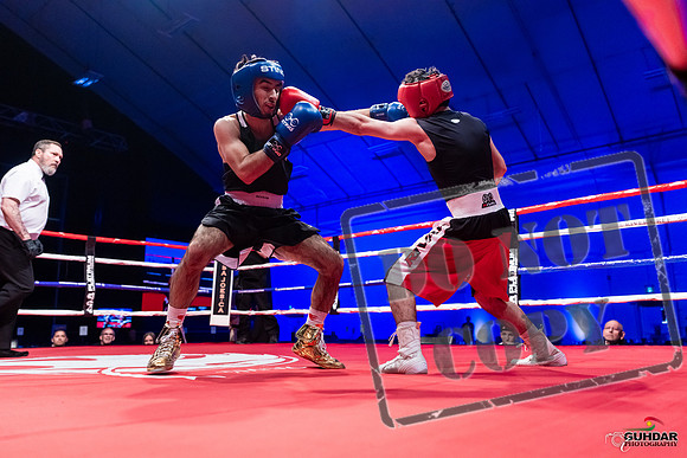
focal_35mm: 28
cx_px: 344
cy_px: 229
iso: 4000
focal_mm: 28
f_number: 2.8
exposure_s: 1/1000
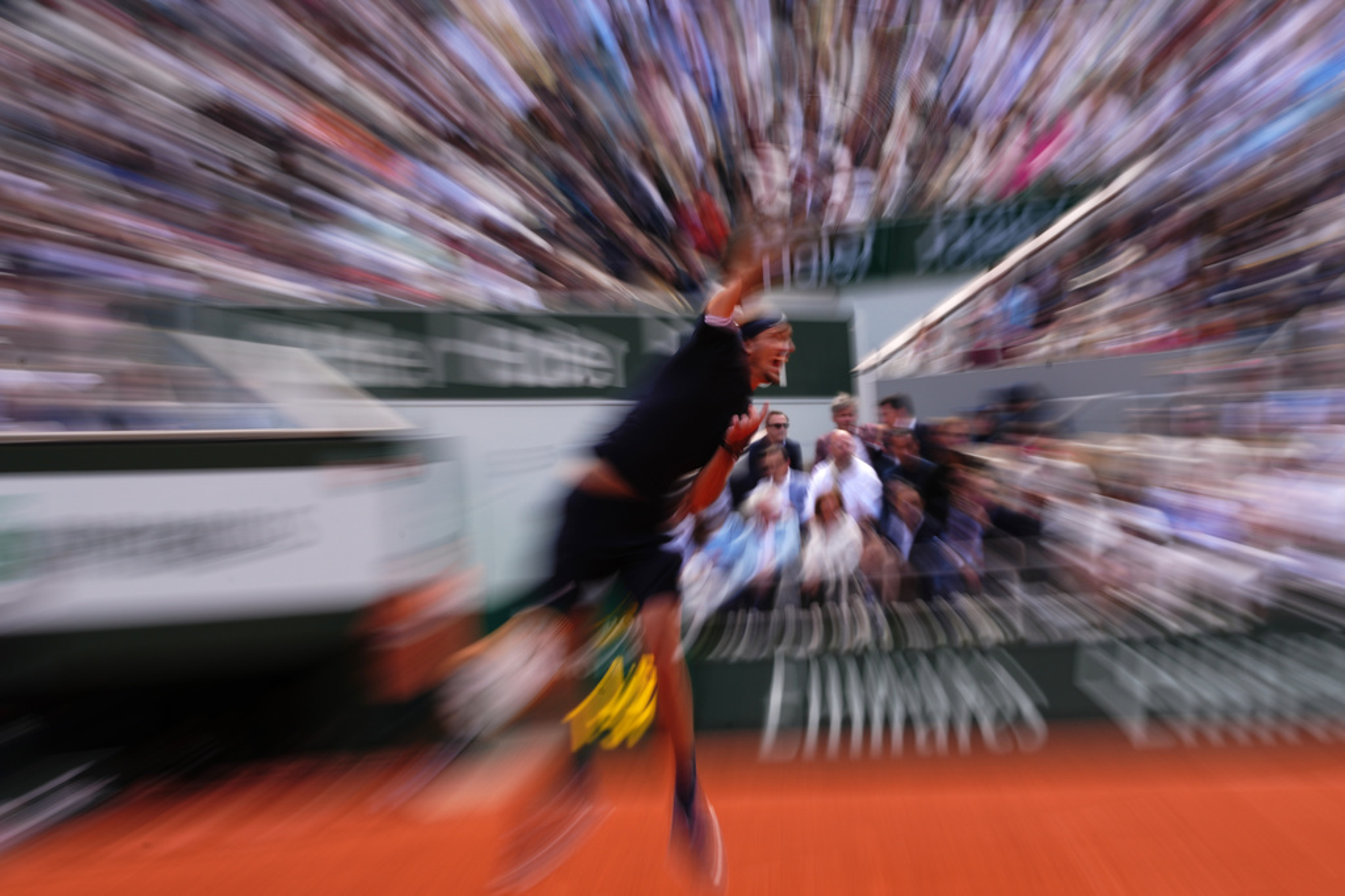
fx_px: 3473
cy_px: 448
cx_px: 672
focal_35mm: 93
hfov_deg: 21.9
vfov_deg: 14.7
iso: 125
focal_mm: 93
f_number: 18
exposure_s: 1/20
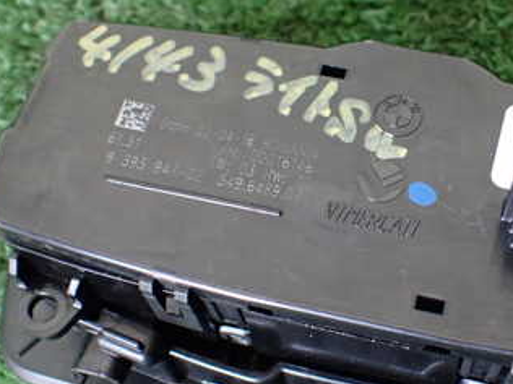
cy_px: 183
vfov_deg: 25.7
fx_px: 845
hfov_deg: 33.1
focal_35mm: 57
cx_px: 390
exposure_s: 1/125
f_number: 2.3
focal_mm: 5.4
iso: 640
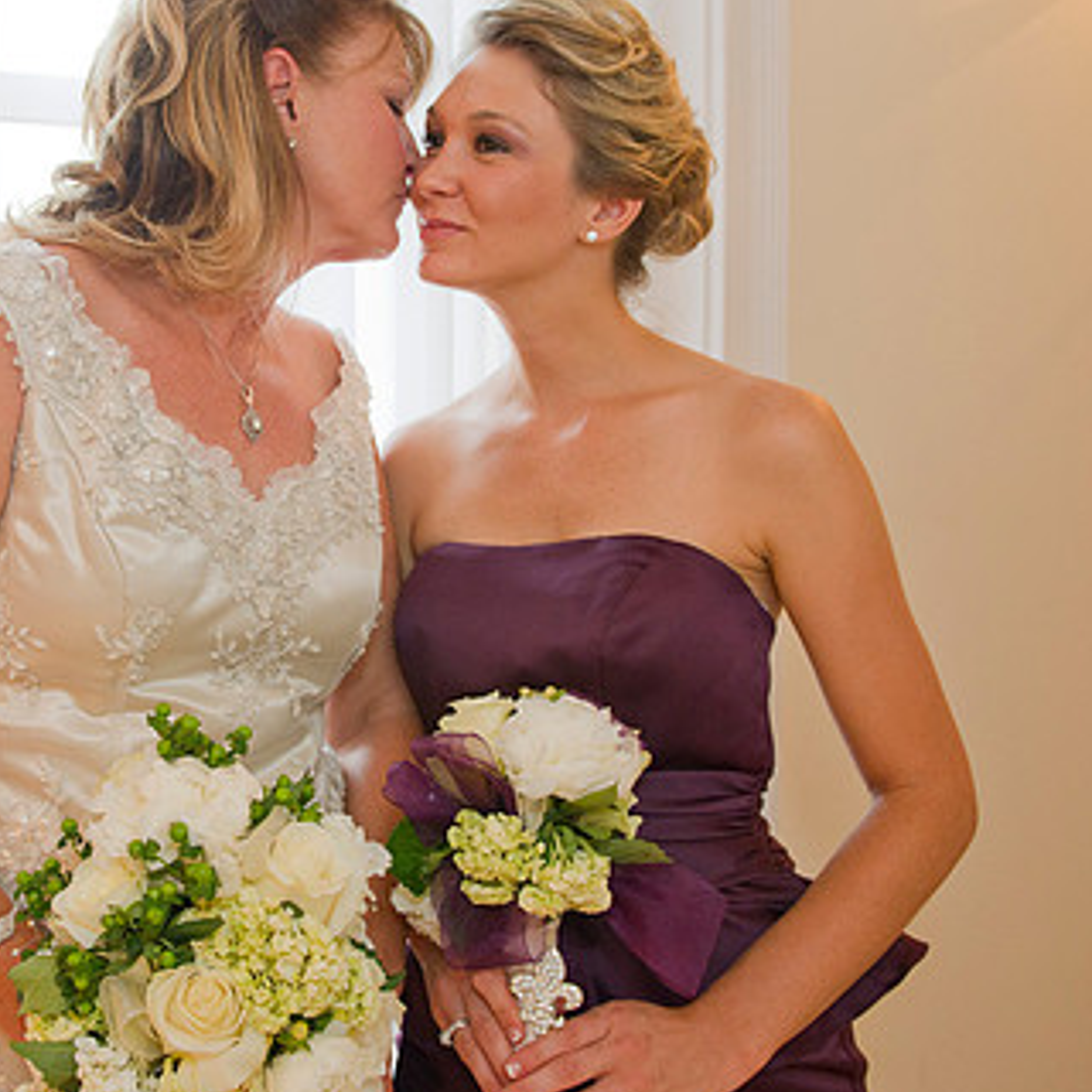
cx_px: 266
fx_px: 1321
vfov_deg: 44.8
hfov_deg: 43.4
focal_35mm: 37
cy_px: 464
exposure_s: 1/100
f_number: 3.5
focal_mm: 24
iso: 1600
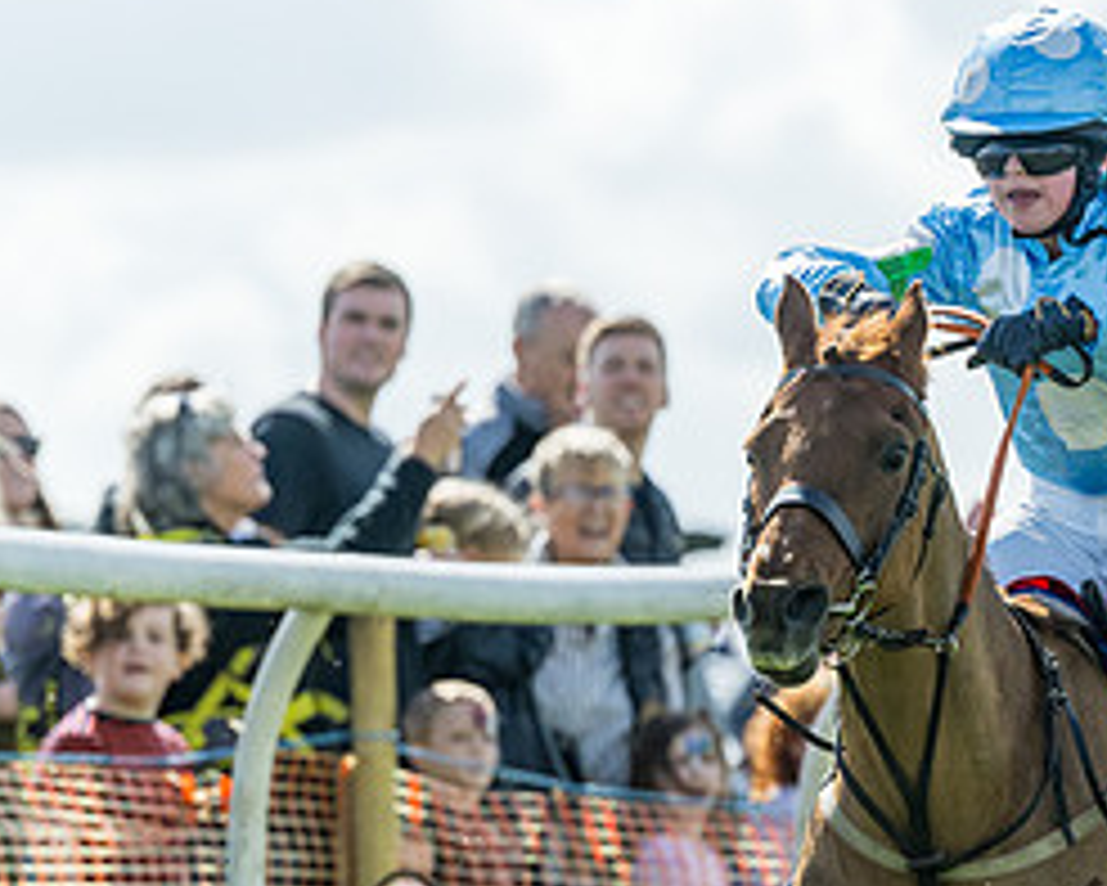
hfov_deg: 3.2
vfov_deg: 2.5
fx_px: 20026
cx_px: 1156
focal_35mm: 611
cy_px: 855
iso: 400
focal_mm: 175
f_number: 4
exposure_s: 1/4000
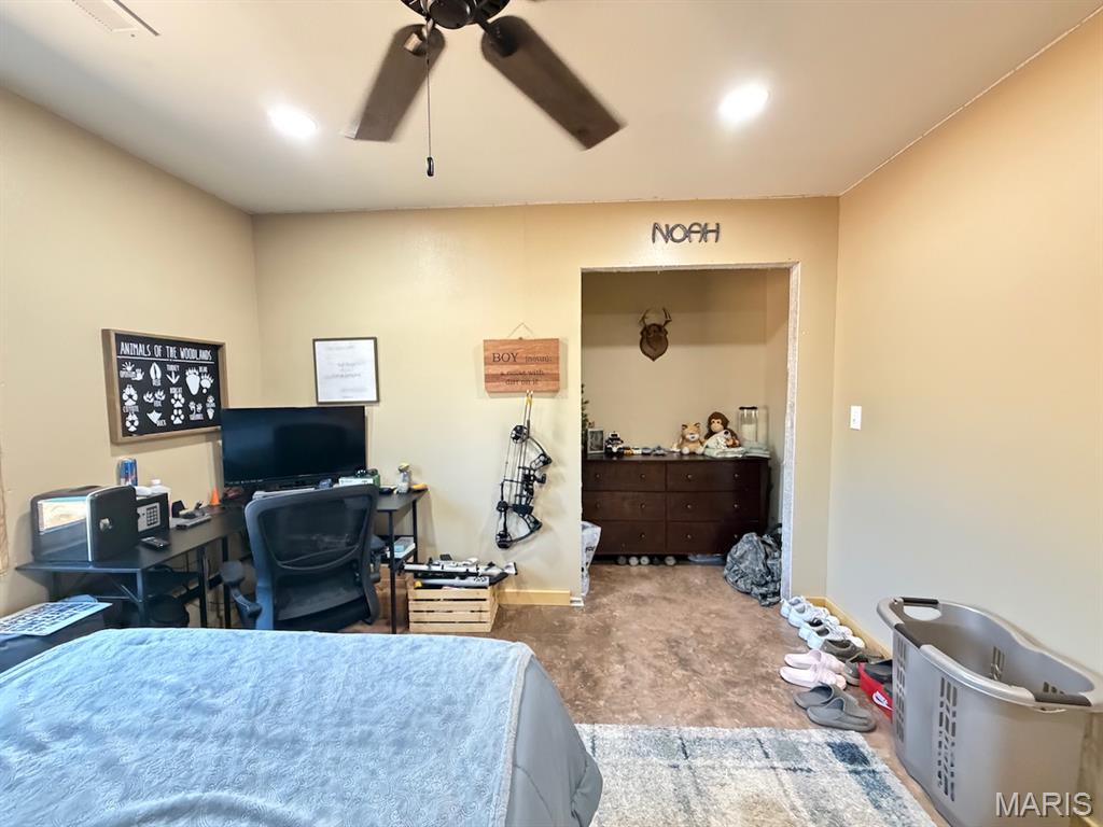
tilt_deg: -3.8
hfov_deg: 102.1
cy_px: 414
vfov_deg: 85.7
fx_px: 446
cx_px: 552
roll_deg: +0.4
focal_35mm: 14
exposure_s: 1/60
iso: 1250
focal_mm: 2.22
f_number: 2.2
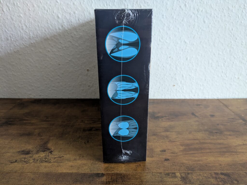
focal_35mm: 25
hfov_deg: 69.4
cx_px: 124
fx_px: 178
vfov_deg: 54.9
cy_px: 92
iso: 520
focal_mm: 5.43
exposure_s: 1/25
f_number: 1.89
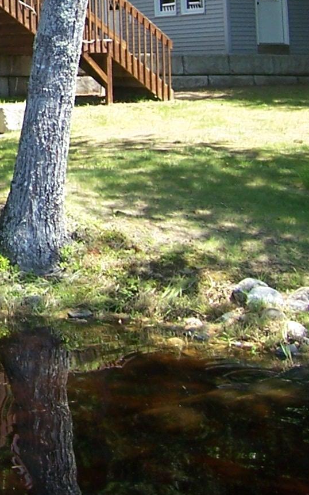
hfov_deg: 15.8
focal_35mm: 73
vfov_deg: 26.3
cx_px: -211
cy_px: -32
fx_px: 983
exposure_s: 1/200
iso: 64
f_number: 2.8
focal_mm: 3.8
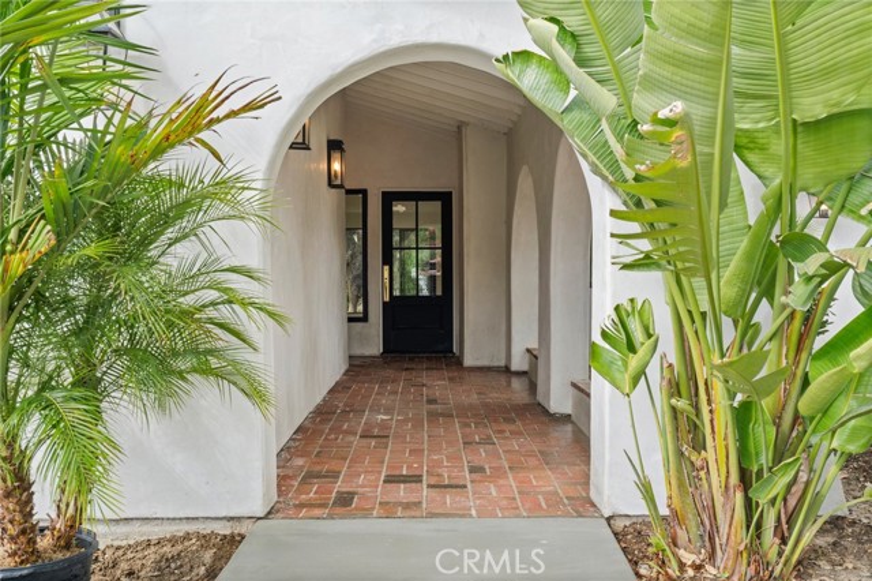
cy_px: 290
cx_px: 436
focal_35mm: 35
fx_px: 847
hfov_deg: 54.5
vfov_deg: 37.8
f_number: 10
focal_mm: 35
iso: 160
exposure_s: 1/40
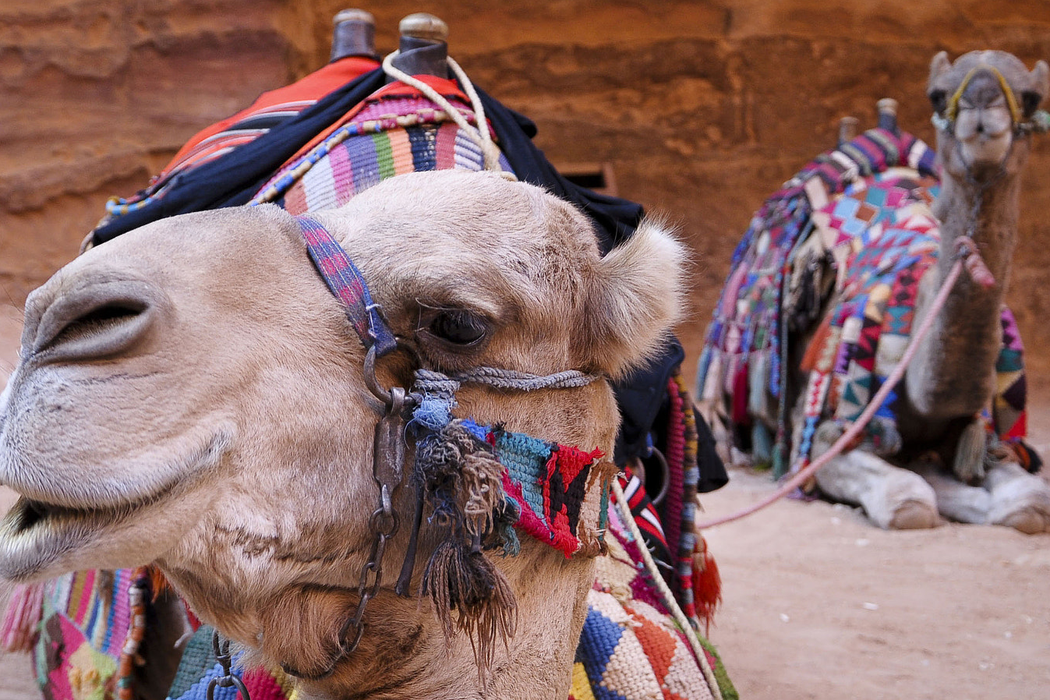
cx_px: 571
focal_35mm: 57
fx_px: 1662
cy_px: 405
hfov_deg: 35.0
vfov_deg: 23.8
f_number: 5
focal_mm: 32
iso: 400
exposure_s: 1/100
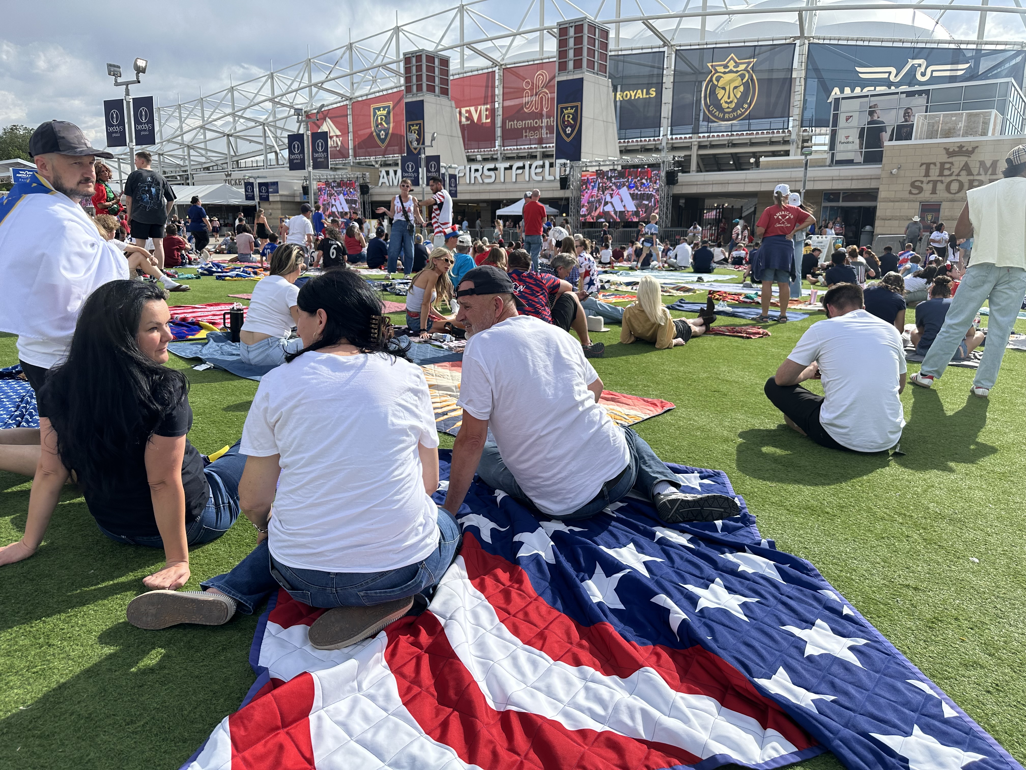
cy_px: 385
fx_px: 711
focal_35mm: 24
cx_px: 513
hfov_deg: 71.6
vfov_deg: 56.8
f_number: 1.78
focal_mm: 6.86
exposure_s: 1/4184
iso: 80
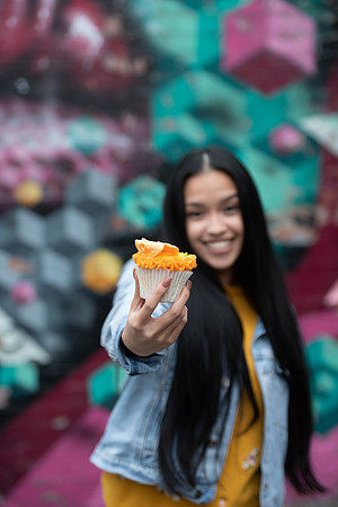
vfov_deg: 28.8
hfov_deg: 19.5
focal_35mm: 70
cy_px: 254
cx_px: 169
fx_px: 986
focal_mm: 70
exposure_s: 1/125
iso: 250
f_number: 2.8
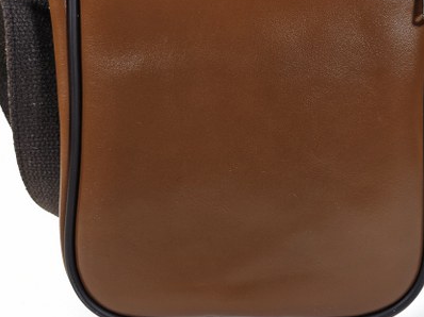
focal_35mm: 37
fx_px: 453
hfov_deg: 49.8
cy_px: 95
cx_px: 255
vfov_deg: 38.0
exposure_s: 1/100
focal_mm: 6.3
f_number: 1.7
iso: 20
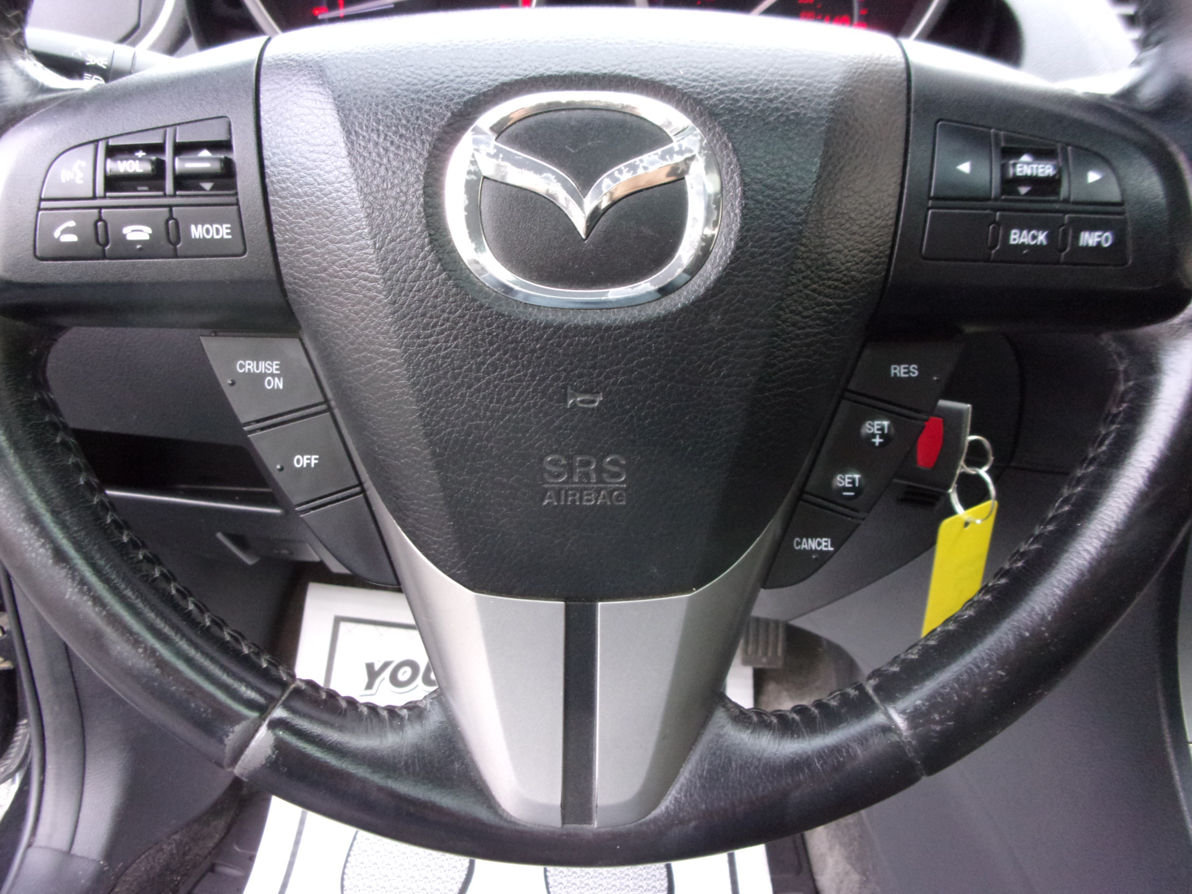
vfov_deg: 48.2
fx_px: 999
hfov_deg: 61.7
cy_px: 443
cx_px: 589
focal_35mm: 29
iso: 316
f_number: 3.9
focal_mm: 5.1
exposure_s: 1/34
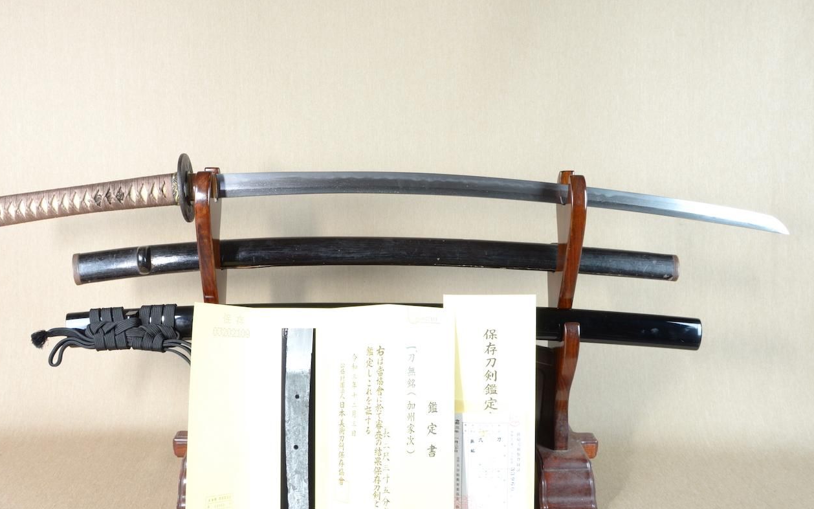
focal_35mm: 34
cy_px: 225
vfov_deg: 37.2
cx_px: 371
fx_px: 754
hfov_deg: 56.6
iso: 400
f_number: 11
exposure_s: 1/2
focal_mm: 20
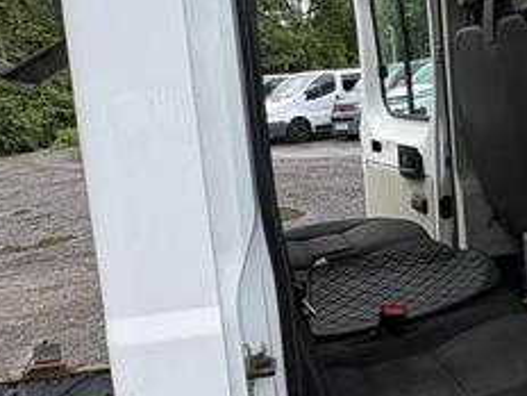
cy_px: 214
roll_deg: +4.5
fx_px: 822
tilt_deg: -3.6
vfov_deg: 27.0
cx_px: 436
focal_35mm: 54
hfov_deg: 34.3
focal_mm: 2.22
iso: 40
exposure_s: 1/501
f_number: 2.2
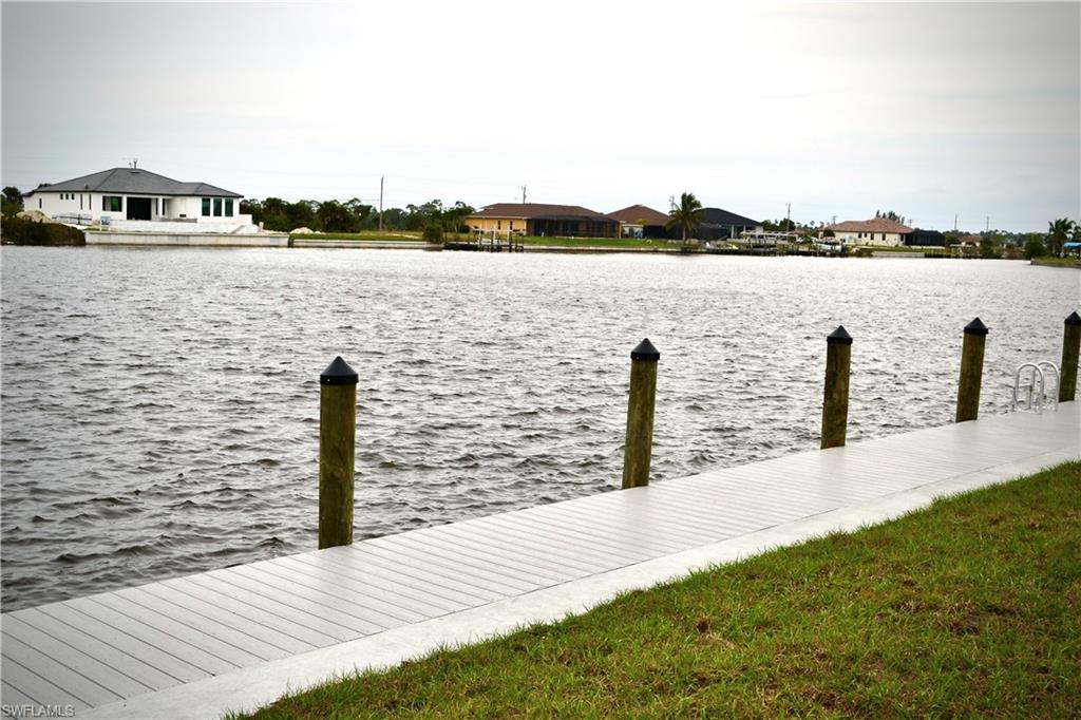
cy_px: 360
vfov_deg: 31.9
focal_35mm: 42
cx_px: 540
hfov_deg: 46.4
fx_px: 1261
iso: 100
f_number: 8
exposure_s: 1/250
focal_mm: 28
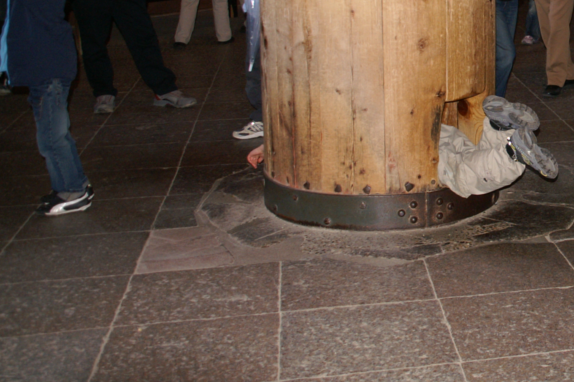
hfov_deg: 25.9
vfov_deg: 18.4
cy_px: 71
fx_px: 1163
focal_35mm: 73
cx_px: 612
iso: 400
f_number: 4
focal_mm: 22
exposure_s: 1/60
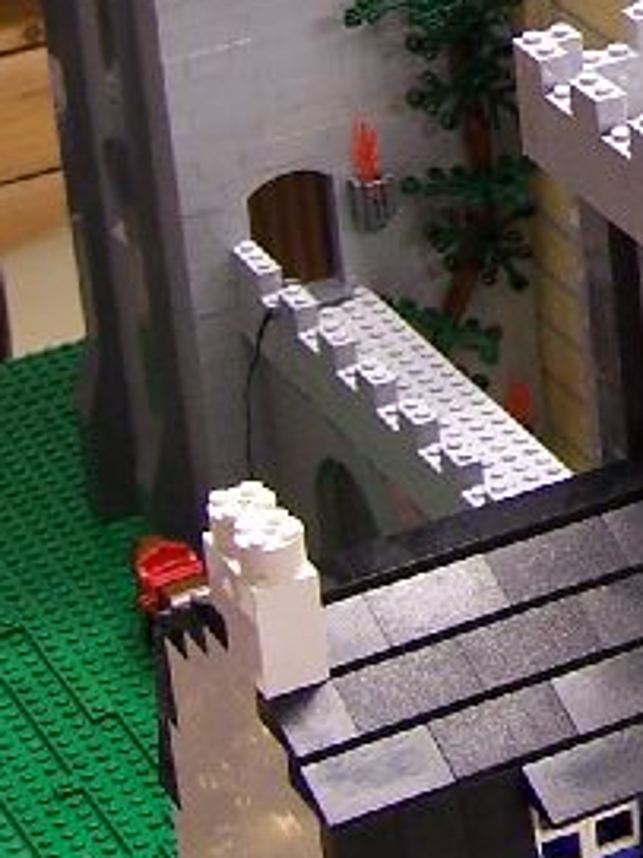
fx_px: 3743
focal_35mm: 151
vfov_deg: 12.7
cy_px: -225
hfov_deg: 9.5
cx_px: 1061
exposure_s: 1/6
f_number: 2.8
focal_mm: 6.7
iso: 80
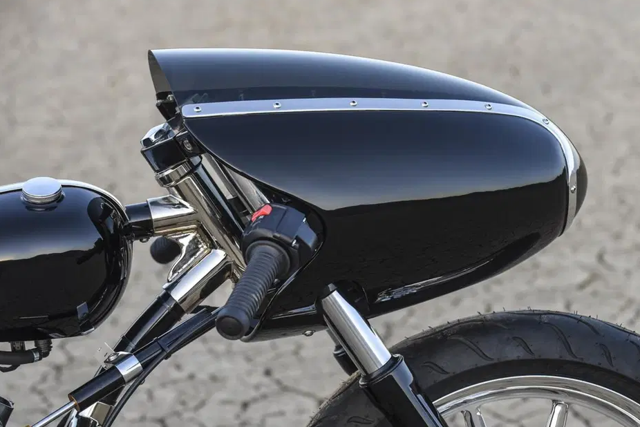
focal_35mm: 127
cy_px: 245
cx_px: 370
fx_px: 2258
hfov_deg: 16.1
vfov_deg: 10.8
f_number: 5.6
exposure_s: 1/100
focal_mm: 98
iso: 400
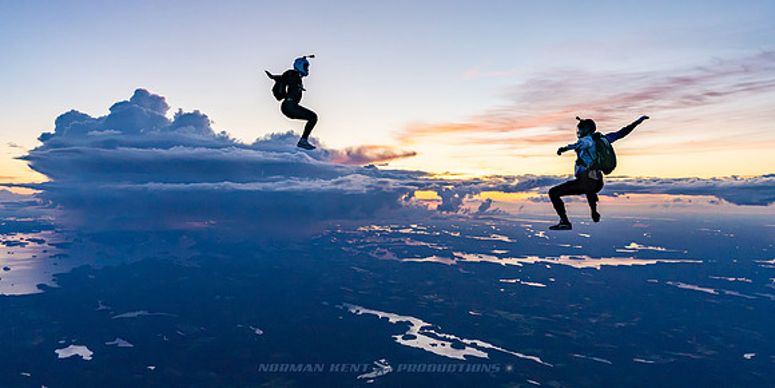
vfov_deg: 35.6
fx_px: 603
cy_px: 178
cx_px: 388
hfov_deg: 65.5
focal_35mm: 30
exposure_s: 1/2000
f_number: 4
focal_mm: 28
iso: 1000
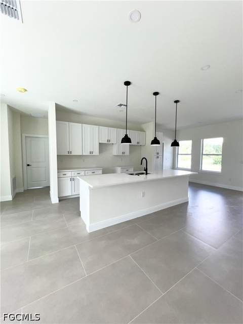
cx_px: 122
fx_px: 122
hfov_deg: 89.9
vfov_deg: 106.2
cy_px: 162
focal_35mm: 13
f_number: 1.8
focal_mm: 1.57
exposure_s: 1/142
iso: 25
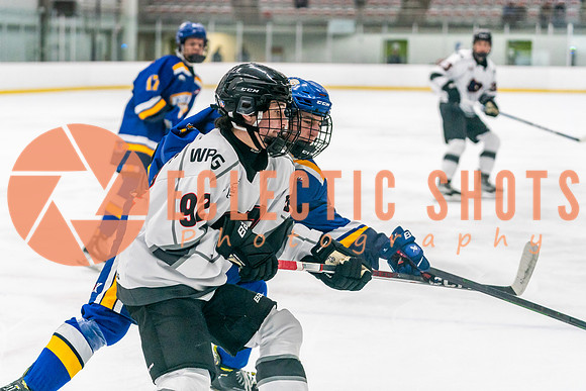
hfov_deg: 23.5
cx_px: 274
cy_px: 150
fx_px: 1407
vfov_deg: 15.8
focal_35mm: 86
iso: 3200
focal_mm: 70
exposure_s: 1/1250
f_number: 2.8
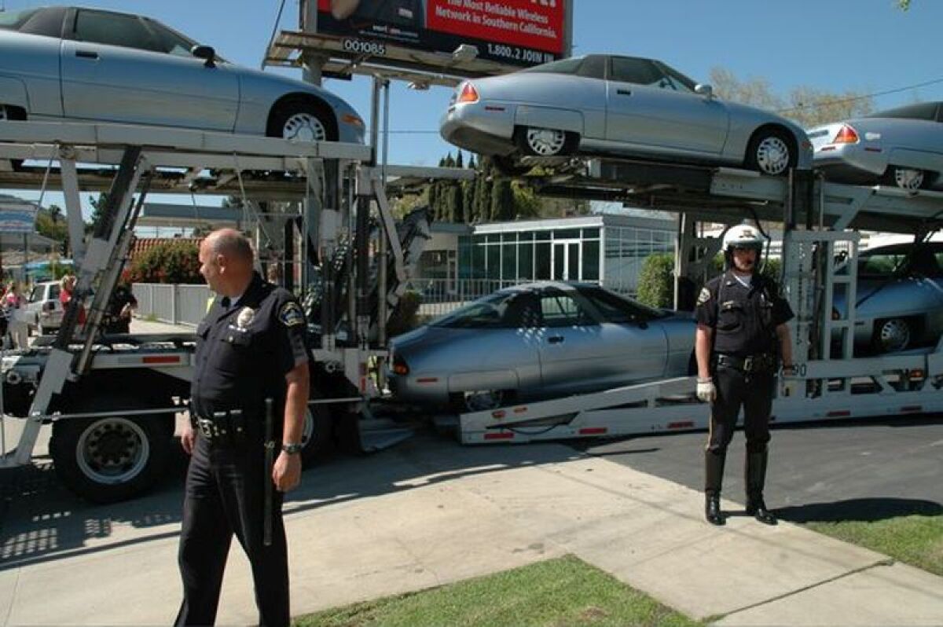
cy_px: 314
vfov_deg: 47.9
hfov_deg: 67.4
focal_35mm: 27
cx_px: 472
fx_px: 707
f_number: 9
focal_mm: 18
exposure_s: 1/250
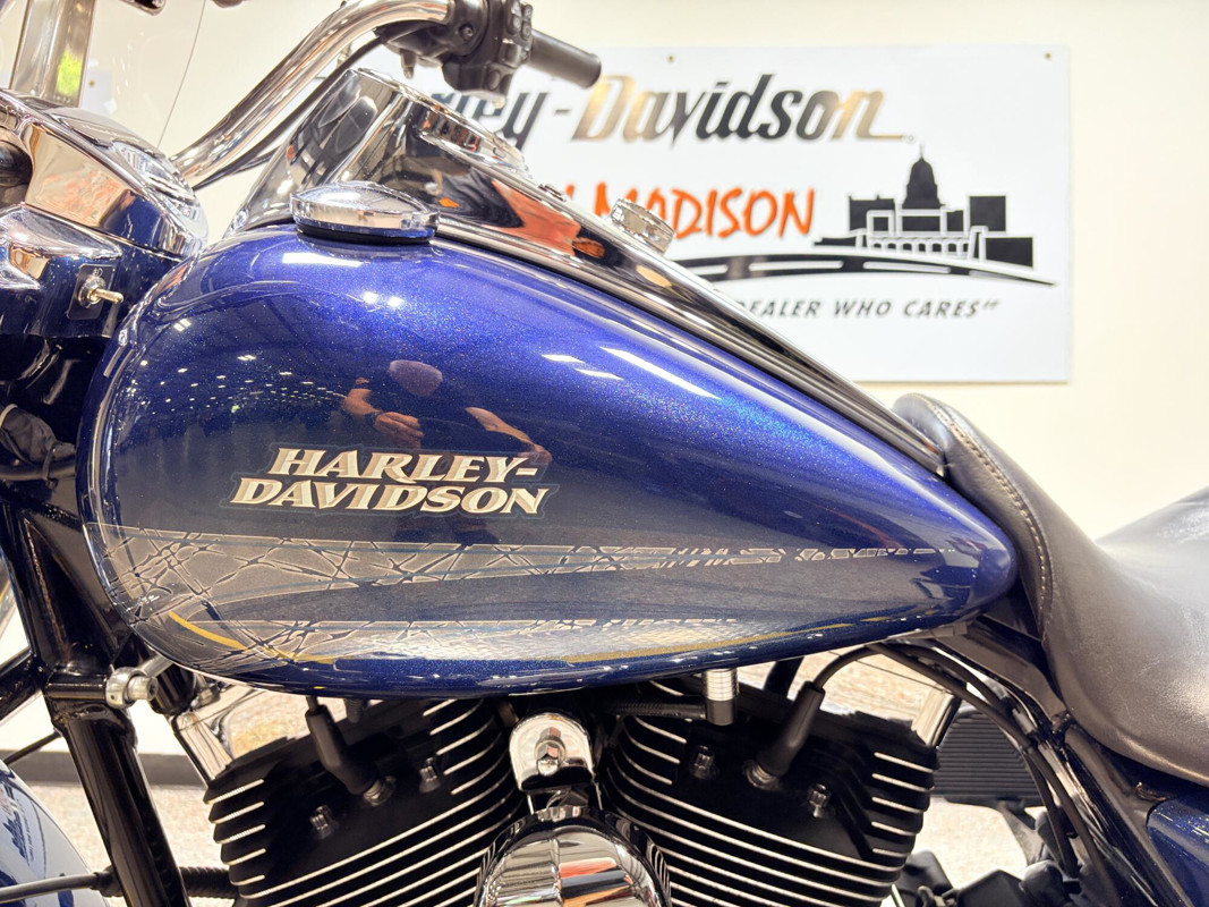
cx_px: 604
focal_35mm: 26
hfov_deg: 67.3
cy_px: 454
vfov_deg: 53.1
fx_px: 908
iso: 100
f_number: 1.6
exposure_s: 1/120
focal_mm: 5.96
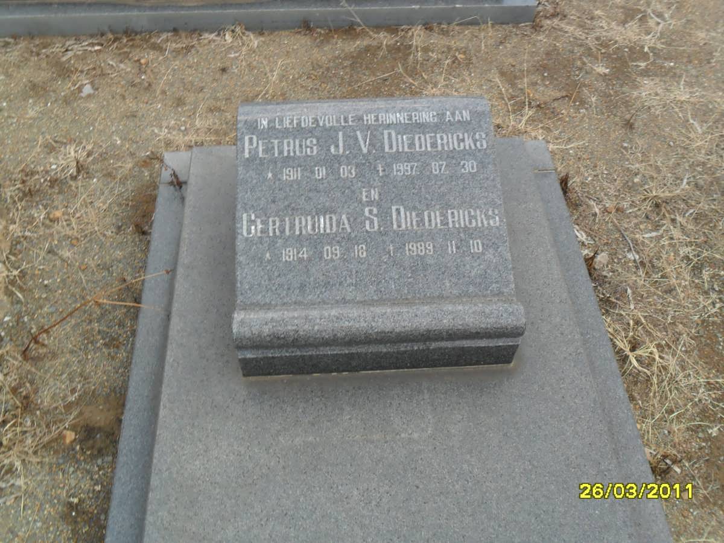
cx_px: 362
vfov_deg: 44.2
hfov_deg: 56.8
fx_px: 669
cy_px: 272
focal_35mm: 32
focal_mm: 5.7
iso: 100
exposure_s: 1/125
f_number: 3.7
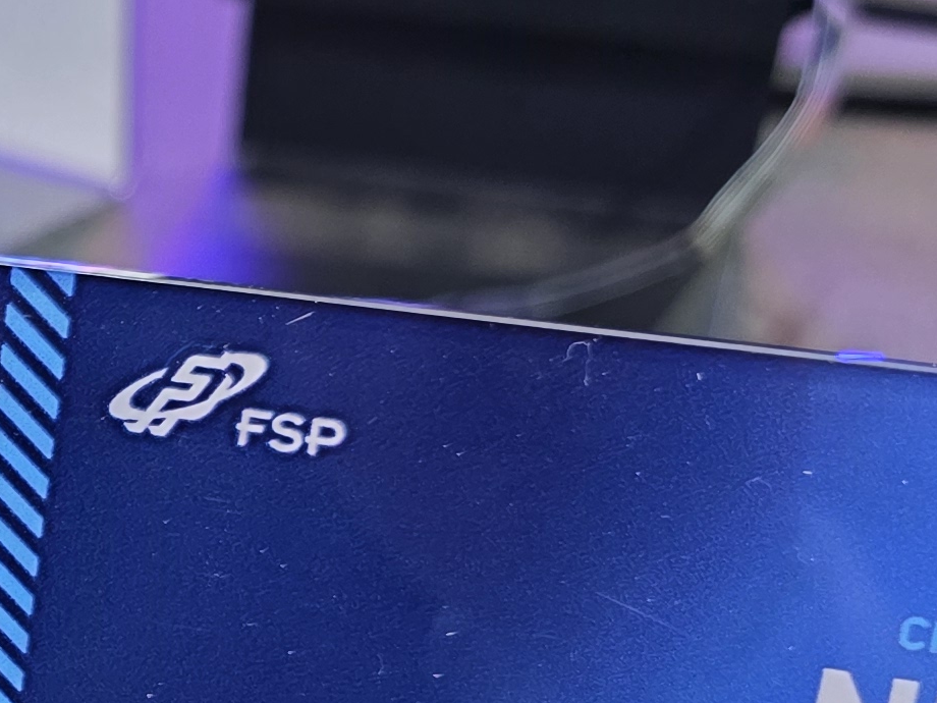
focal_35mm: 100
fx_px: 2707
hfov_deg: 17.4
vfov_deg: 14.6
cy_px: 696
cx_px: -526
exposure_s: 1/67
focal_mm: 6.3
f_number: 1.7
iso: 200
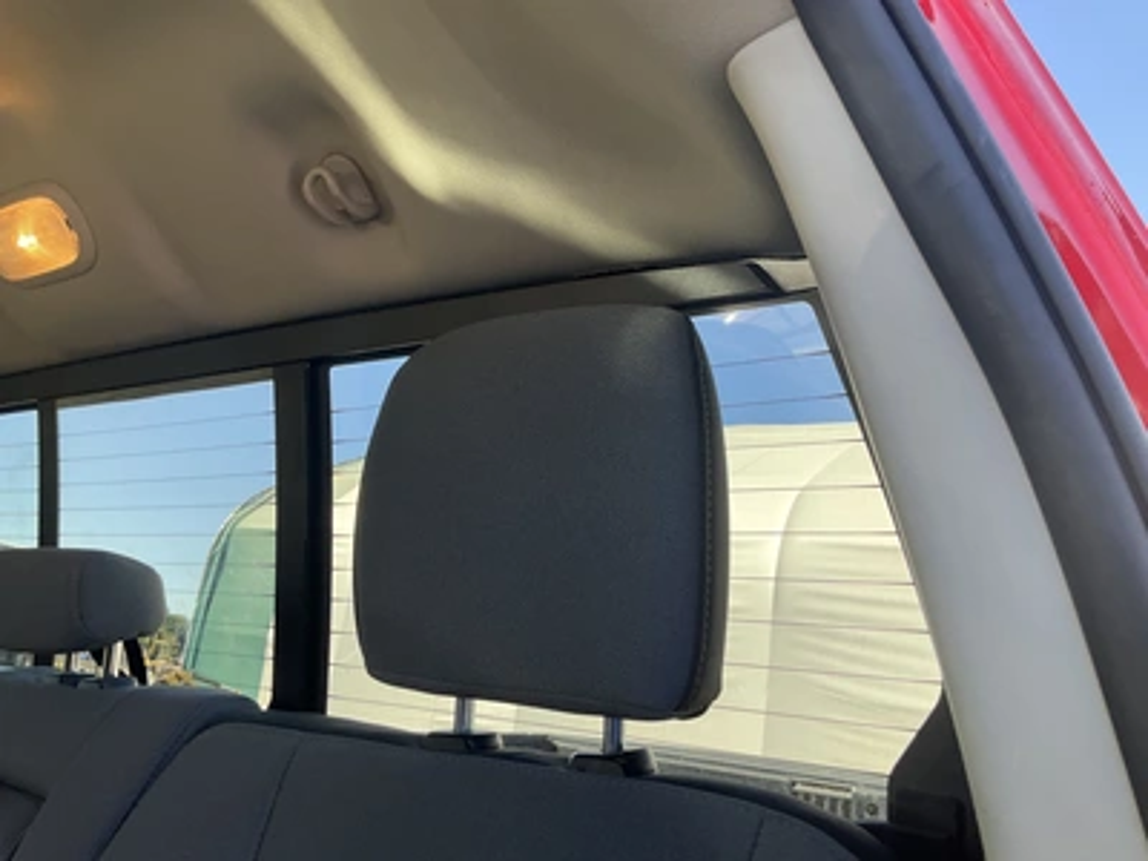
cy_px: 430
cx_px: 574
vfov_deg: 48.2
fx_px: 962
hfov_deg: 61.7
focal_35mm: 29
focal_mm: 3
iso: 16
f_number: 1.8
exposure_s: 1/137
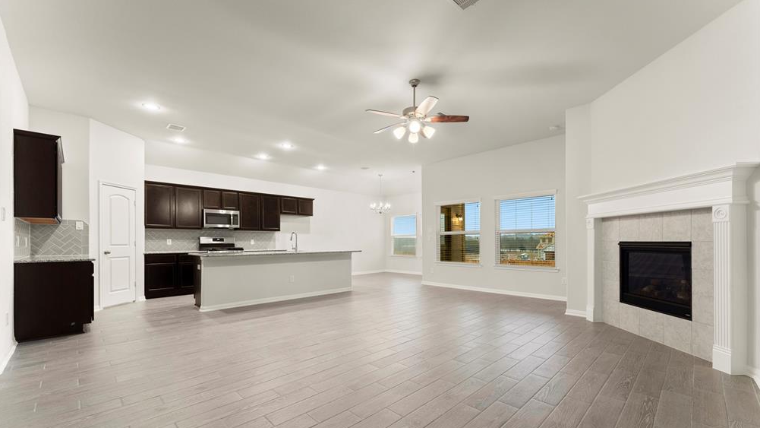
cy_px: 240
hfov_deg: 103.0
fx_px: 302
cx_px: 385
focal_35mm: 15
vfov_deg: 70.3
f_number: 8
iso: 320
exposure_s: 1/20
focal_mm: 14
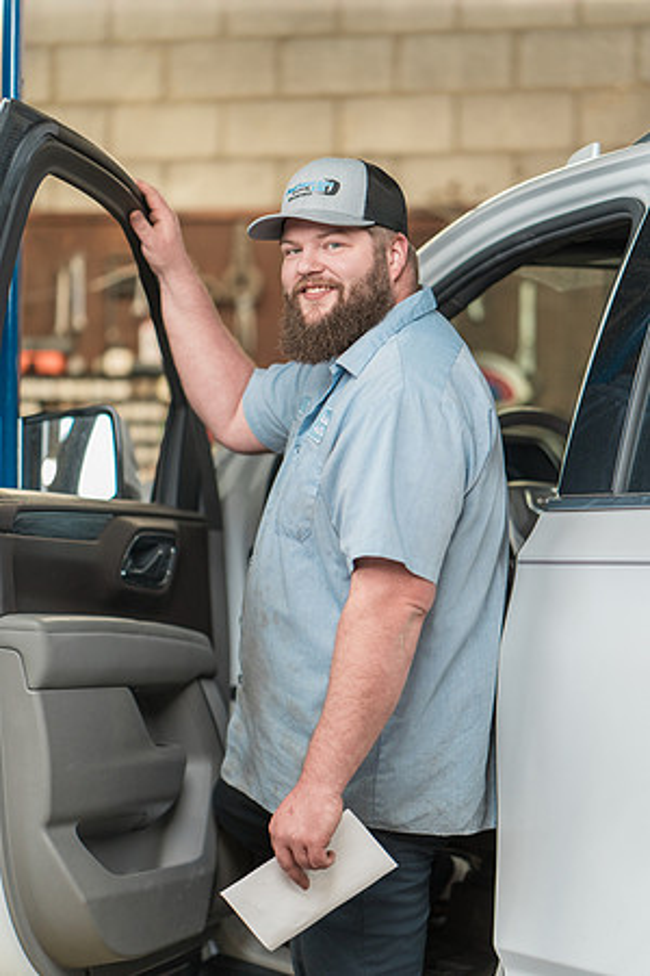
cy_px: 488
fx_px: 2302
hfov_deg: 16.1
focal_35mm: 85
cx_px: 325
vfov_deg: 23.9
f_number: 2
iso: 640
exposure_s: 1/250
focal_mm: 85
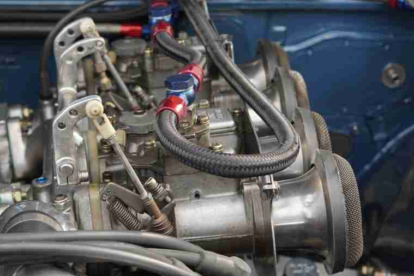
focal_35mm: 96
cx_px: 22
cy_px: 88
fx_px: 1104
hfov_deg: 20.7
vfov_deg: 14.2
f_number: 4
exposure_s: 1/60
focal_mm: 30
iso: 160
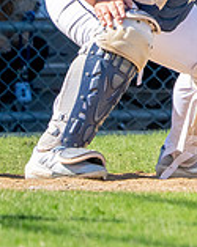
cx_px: 599
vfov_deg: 1.4
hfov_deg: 1.1
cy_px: -99
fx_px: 10292
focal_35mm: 1408
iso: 800
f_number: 5.6
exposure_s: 1/3200
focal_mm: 276
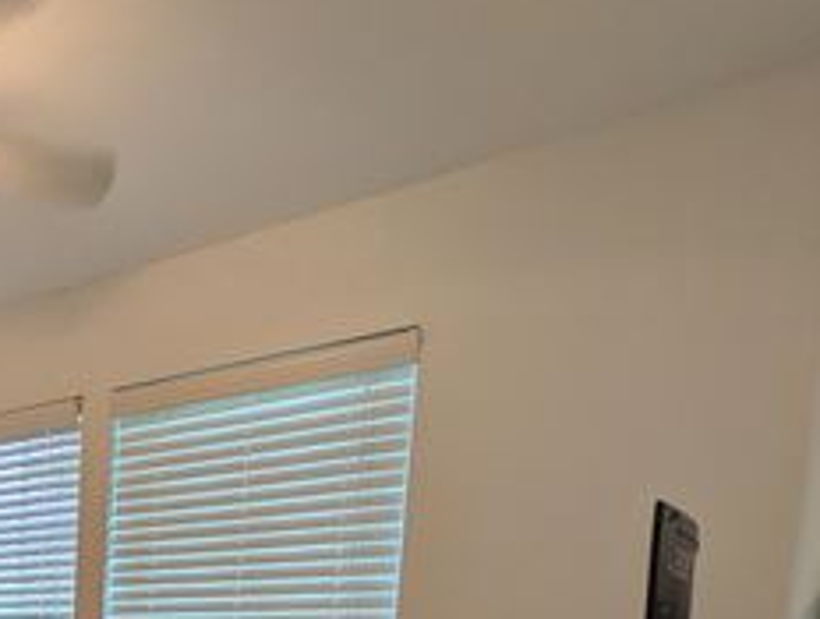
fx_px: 783
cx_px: -81
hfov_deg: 43.1
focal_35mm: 33
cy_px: 768
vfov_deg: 33.7
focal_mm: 2.02
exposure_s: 1/120
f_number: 1.7
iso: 163
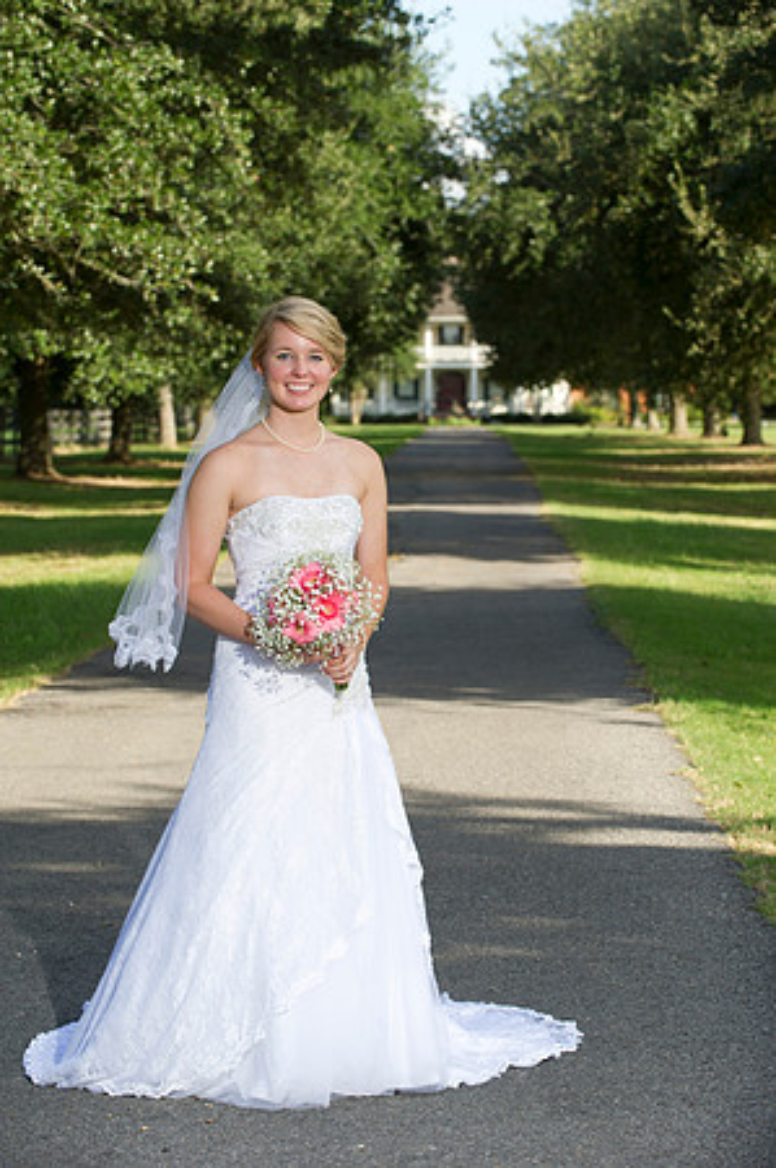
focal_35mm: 105
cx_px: 388
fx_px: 3403
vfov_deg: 19.5
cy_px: 584
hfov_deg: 13.0
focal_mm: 105
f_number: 6.3
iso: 320
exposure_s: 1/250
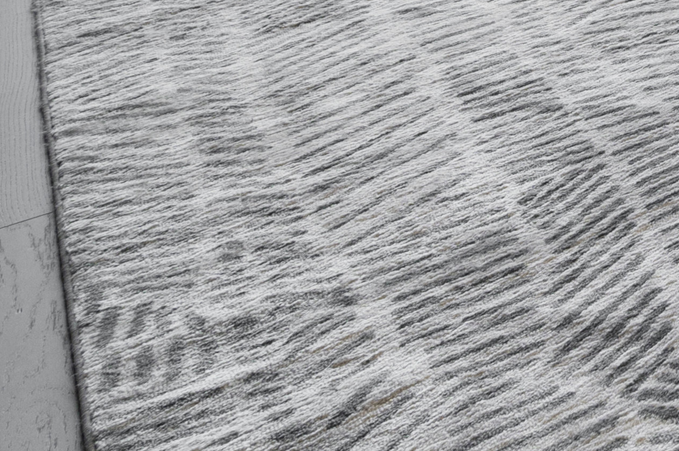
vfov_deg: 16.2
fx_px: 1266
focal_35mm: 67
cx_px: 1357
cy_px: -423
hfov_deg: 18.8
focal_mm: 15.5
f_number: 9
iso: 400
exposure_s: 1/25
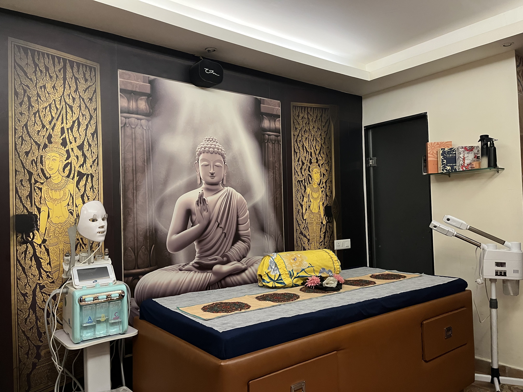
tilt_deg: +1.9
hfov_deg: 67.3
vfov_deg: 53.1
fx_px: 393
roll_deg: +2.0
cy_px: 196
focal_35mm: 26
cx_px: 262
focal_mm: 5.1
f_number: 1.6
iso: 320
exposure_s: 1/50
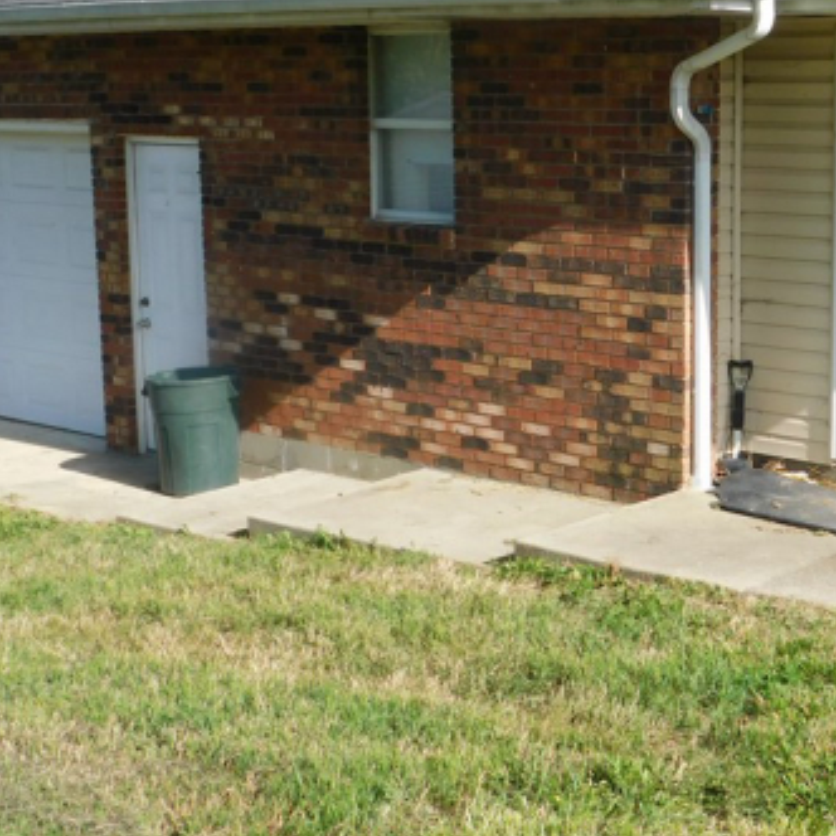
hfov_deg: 26.4
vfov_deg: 26.8
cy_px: 327
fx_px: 1749
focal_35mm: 64
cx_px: 666
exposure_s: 1/640
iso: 125
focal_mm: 6.3
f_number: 3.5
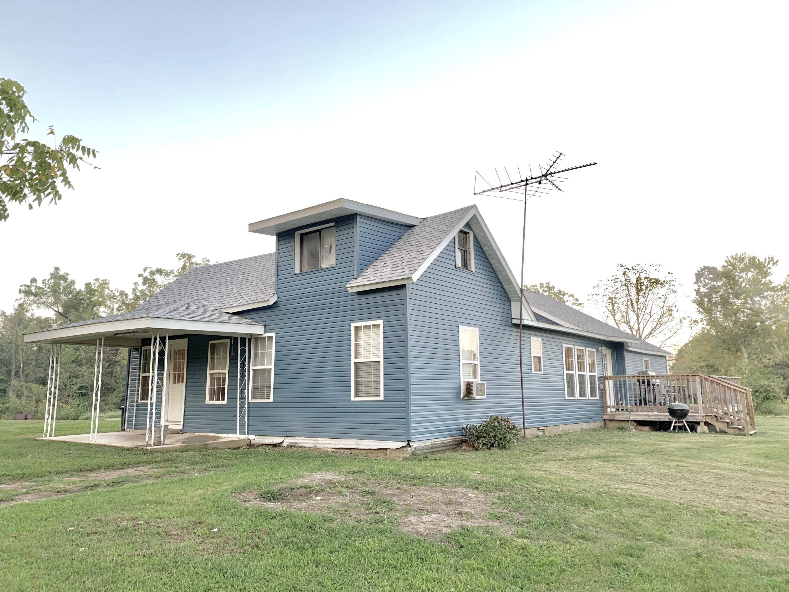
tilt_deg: +10.3
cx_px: 394
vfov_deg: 53.1
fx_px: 593
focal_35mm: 26
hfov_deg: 67.3
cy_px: 296
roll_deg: +0.1
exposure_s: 1/74
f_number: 1.8
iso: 100
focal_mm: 4.25
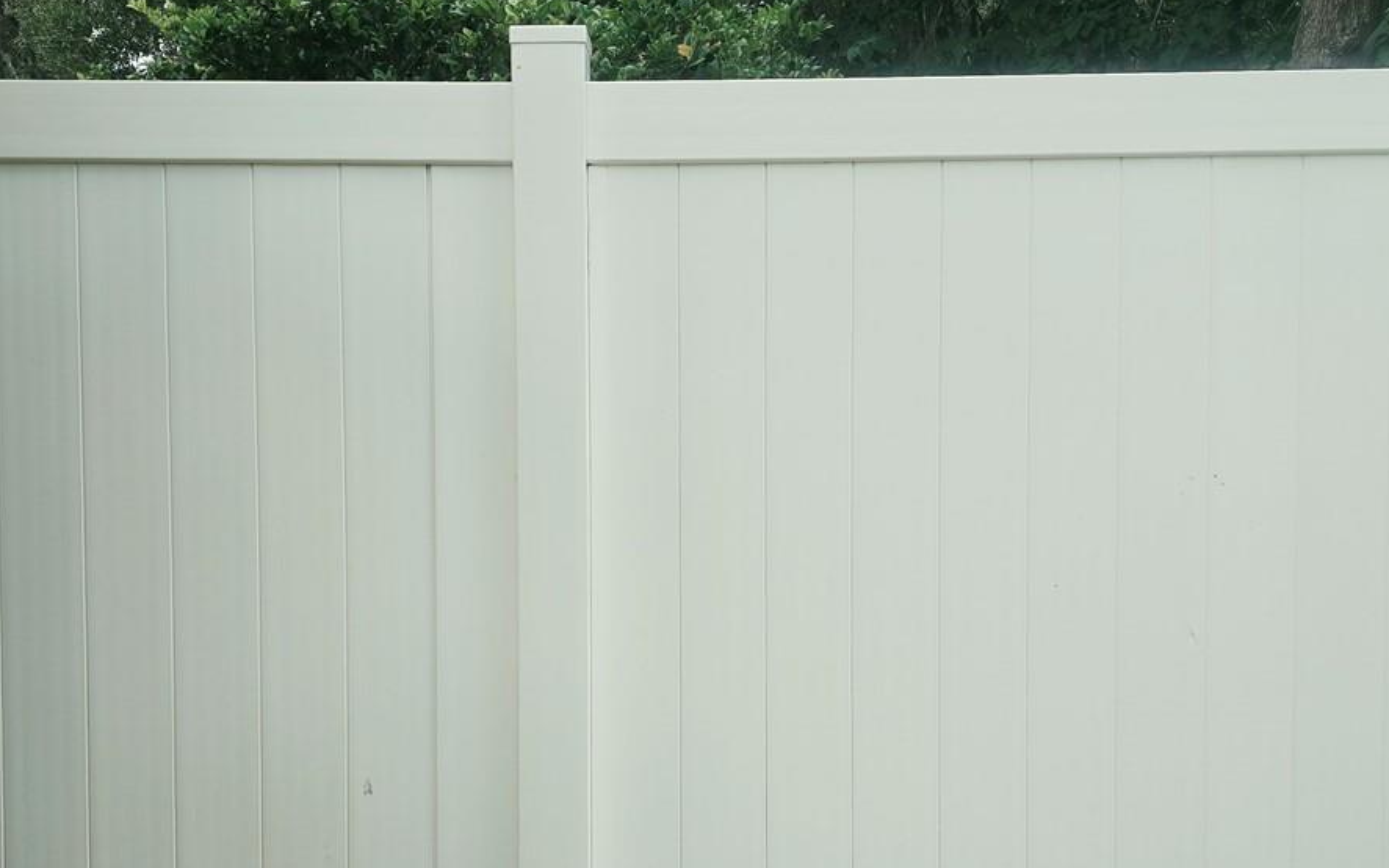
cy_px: 495
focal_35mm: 44
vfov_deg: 29.2
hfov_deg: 45.3
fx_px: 1665
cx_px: 673
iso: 12
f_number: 1.7
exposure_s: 1/230
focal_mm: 6.3
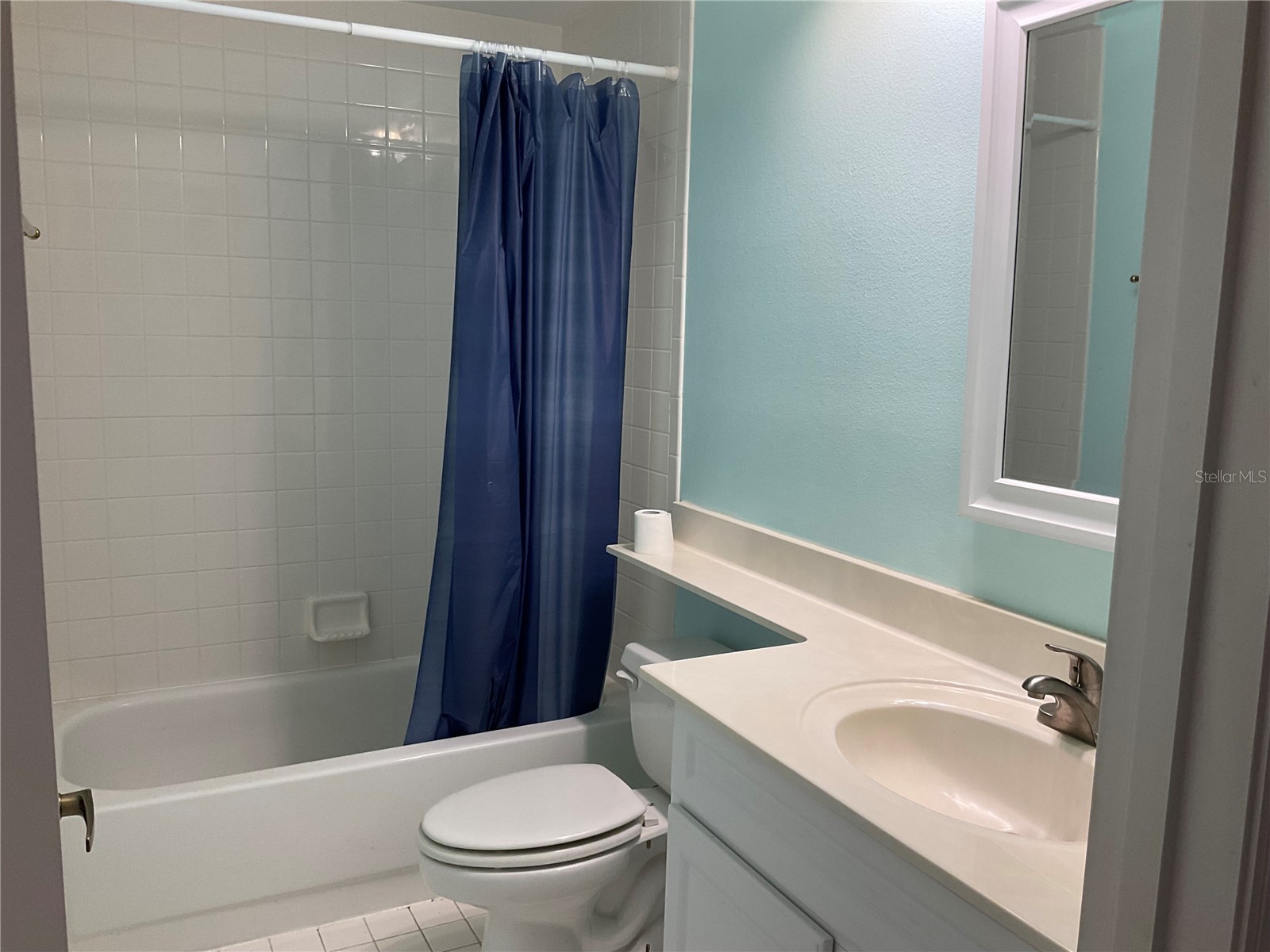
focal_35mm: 29
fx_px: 1064
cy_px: 476
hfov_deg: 61.7
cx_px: 635
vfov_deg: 48.2
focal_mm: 3
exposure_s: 1/120
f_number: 1.8
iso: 64
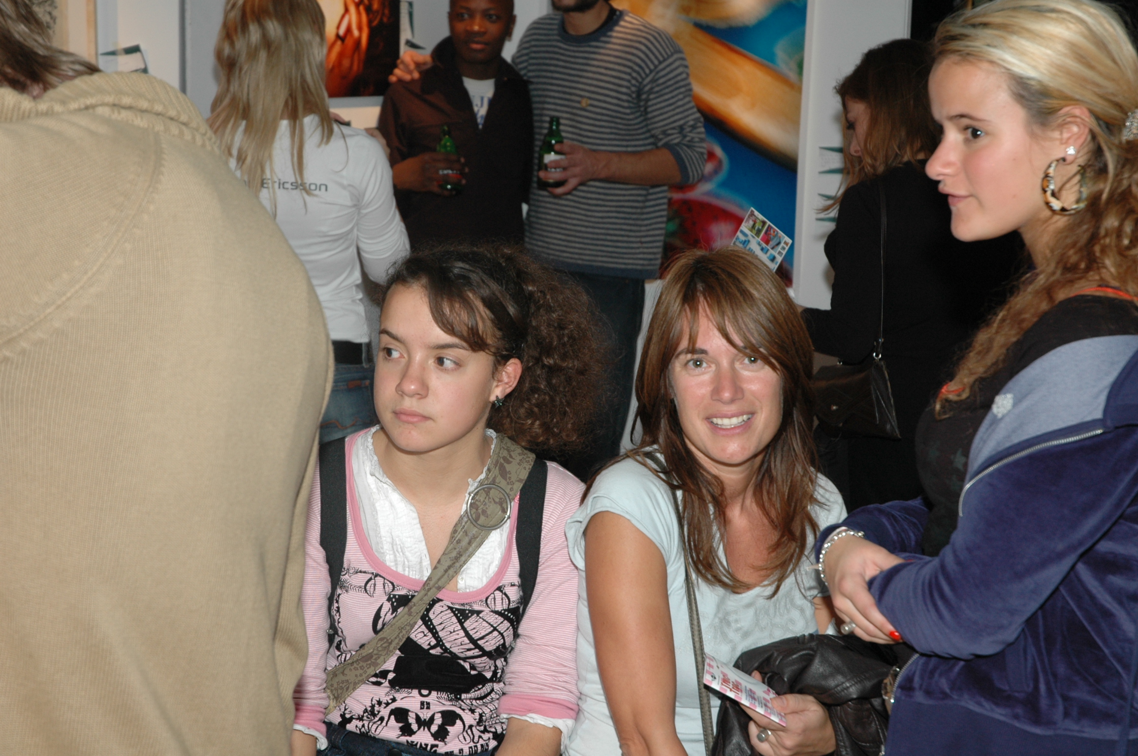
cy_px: 378
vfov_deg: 18.1
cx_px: 569
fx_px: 2368
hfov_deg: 27.0
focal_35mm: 75
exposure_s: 1/60
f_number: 5
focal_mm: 50
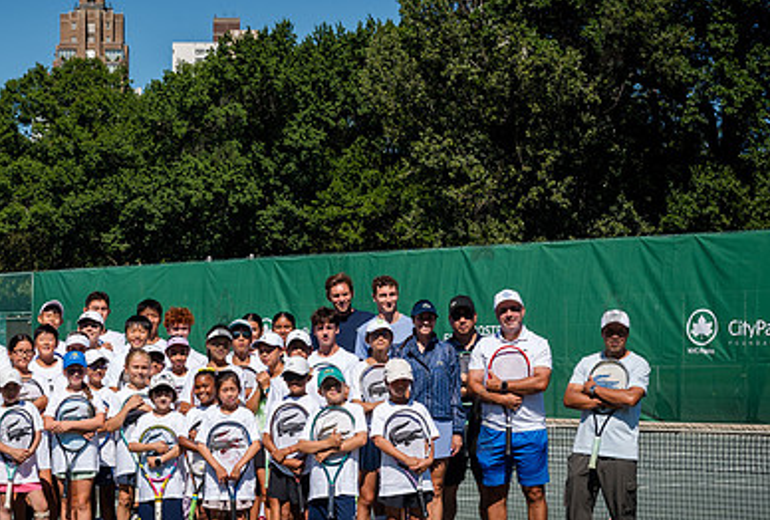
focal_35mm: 90
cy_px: 335
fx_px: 1933
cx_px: 223
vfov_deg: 15.3
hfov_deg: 22.4
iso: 200
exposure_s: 1/500
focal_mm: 58
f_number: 8
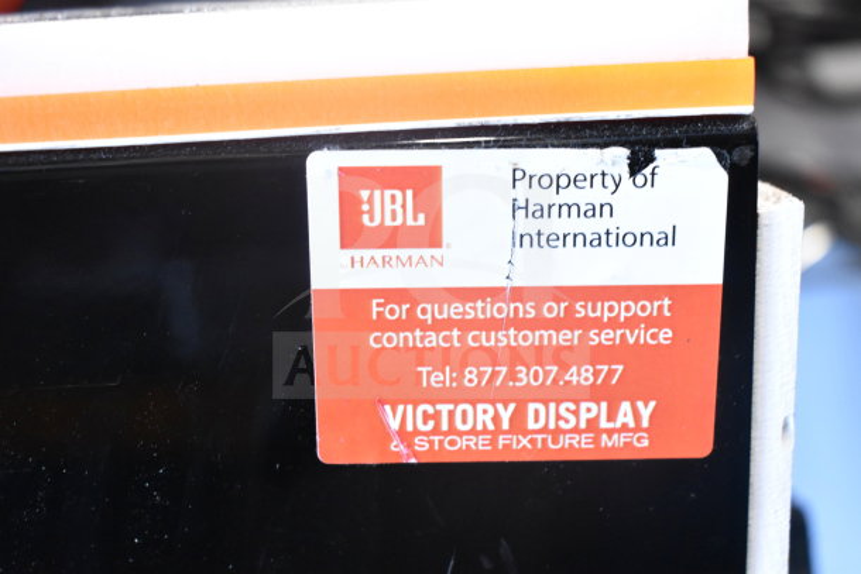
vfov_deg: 26.5
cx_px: 430
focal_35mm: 51
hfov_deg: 38.9
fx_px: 1220
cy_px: 287
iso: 3600
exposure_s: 1/50
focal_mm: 34
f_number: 4.5
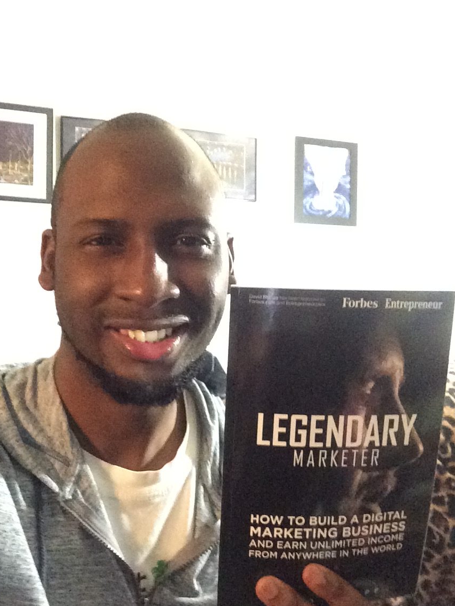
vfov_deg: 52.5
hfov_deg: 40.6
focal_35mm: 35
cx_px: 200
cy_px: 335
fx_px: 614
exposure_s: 1/15
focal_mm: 2.15
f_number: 2.4
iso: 1000
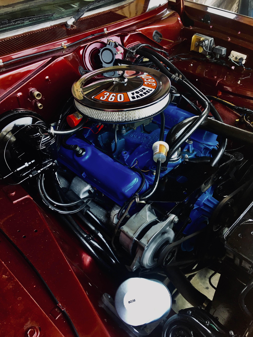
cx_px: 126
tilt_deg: -41.8
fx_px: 283
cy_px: 168
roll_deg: +1.6
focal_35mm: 29
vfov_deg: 61.7
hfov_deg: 48.2
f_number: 2.2
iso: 32
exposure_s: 1/33
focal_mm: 4.15
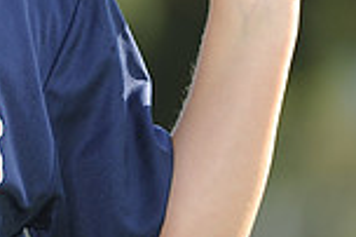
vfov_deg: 1.8
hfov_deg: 2.7
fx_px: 7557
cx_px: -251
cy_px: -138
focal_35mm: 765
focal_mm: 200
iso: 200
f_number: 4.5
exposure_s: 1/500
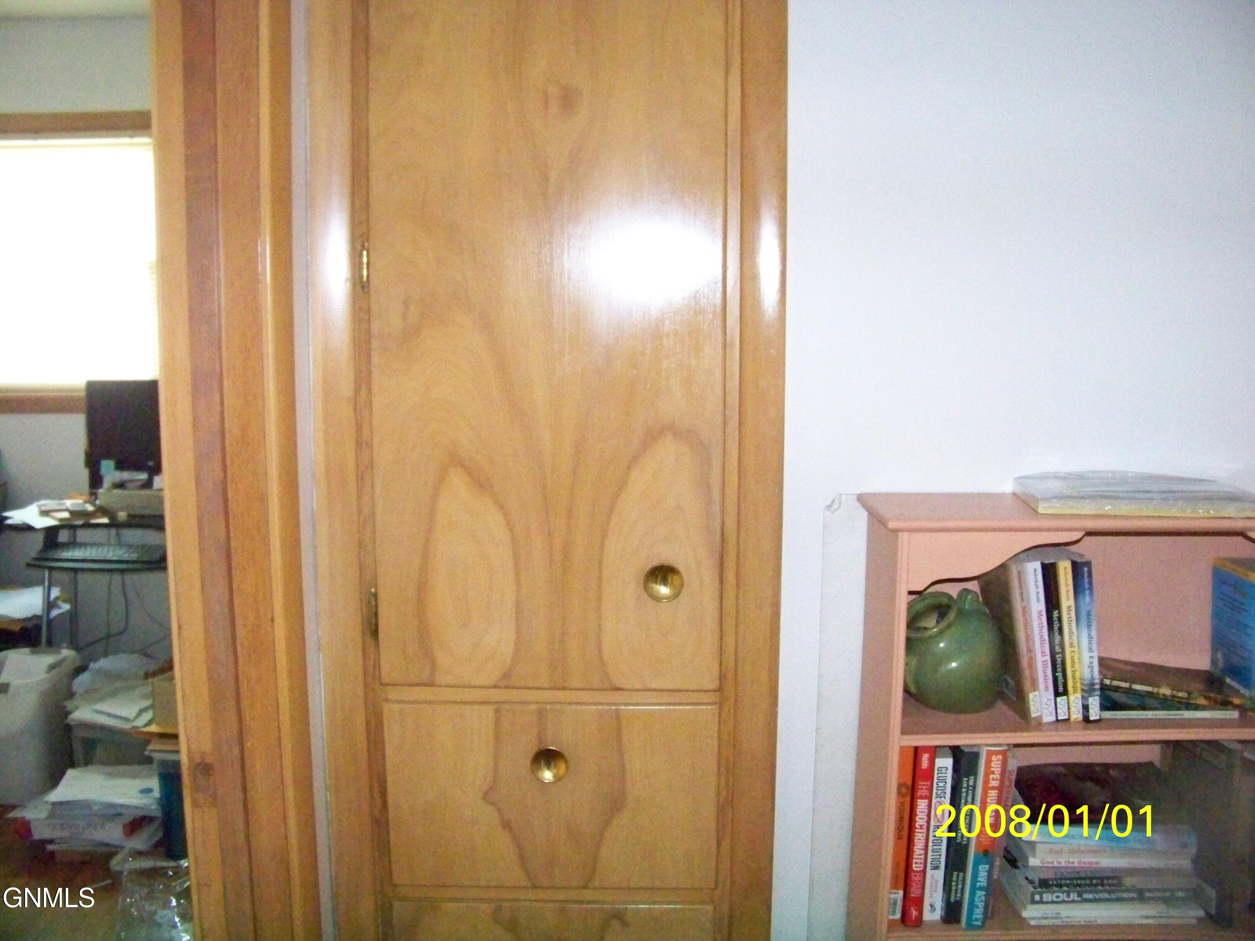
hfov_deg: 55.4
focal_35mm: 33
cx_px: 628
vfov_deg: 42.9
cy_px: 470
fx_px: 1196
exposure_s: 1/30
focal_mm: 5.85
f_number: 2.8
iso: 1600
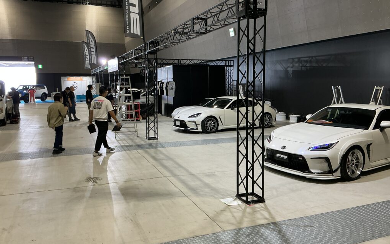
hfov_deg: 61.2
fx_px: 330
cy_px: 116
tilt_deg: -5.0
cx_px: 196
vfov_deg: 40.6
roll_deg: +0.7
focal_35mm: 31
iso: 80
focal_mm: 3
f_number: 1.8
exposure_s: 1/60
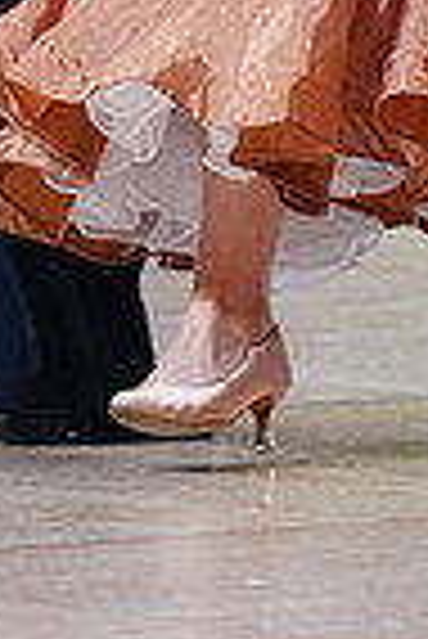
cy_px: -500
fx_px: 11118
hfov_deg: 2.2
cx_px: 403
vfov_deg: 3.3
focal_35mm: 625
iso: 800
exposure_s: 1/500
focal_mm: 153
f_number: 2.8
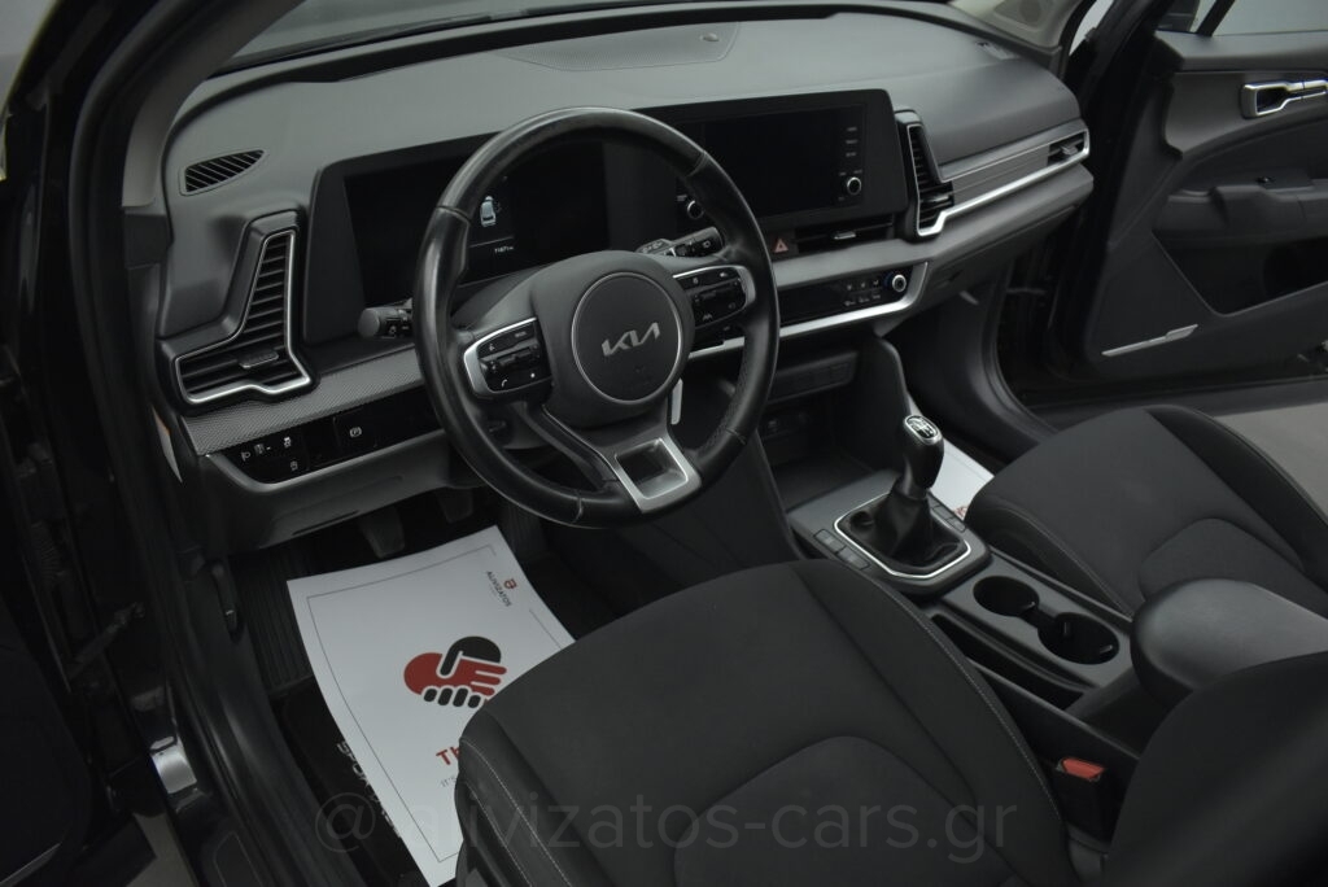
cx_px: 664
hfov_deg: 67.4
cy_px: 444
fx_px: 997
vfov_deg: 48.0
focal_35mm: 27
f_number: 3.5
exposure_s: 1/125
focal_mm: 18
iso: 1600
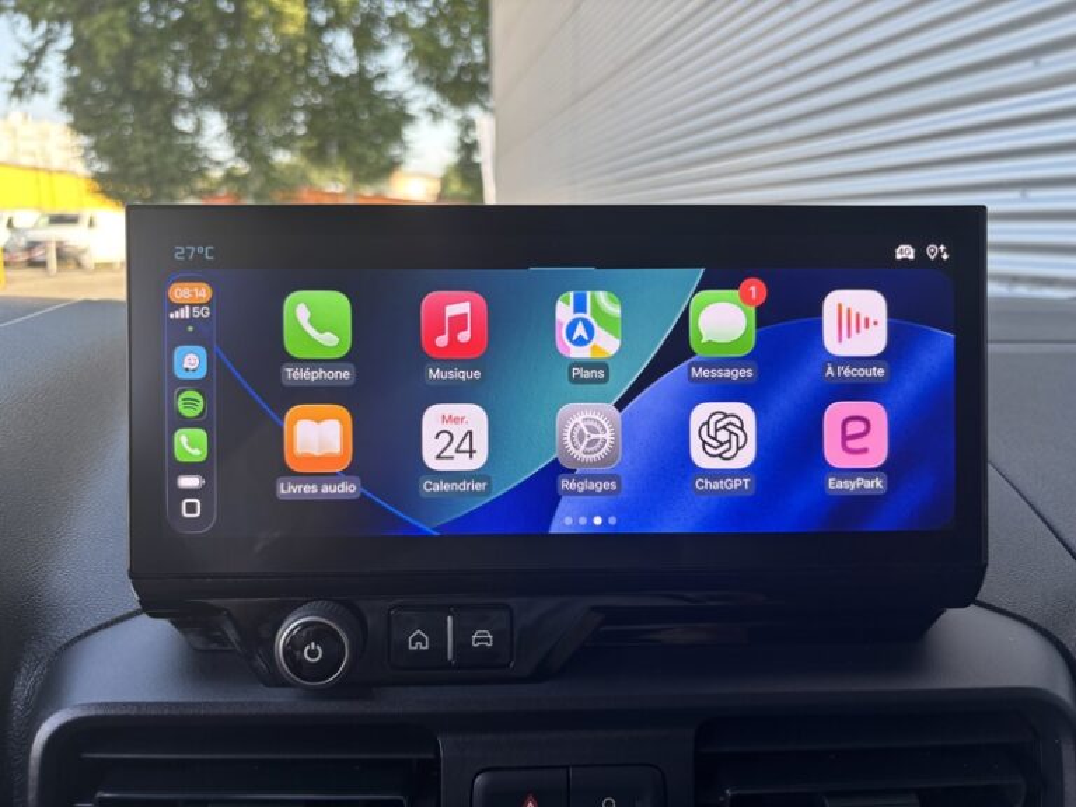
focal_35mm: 26
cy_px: 404
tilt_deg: -12.7
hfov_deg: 67.3
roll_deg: -0.7
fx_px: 808
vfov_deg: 53.1
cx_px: 538
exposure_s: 1/135
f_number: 1.6
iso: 32
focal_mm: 5.96
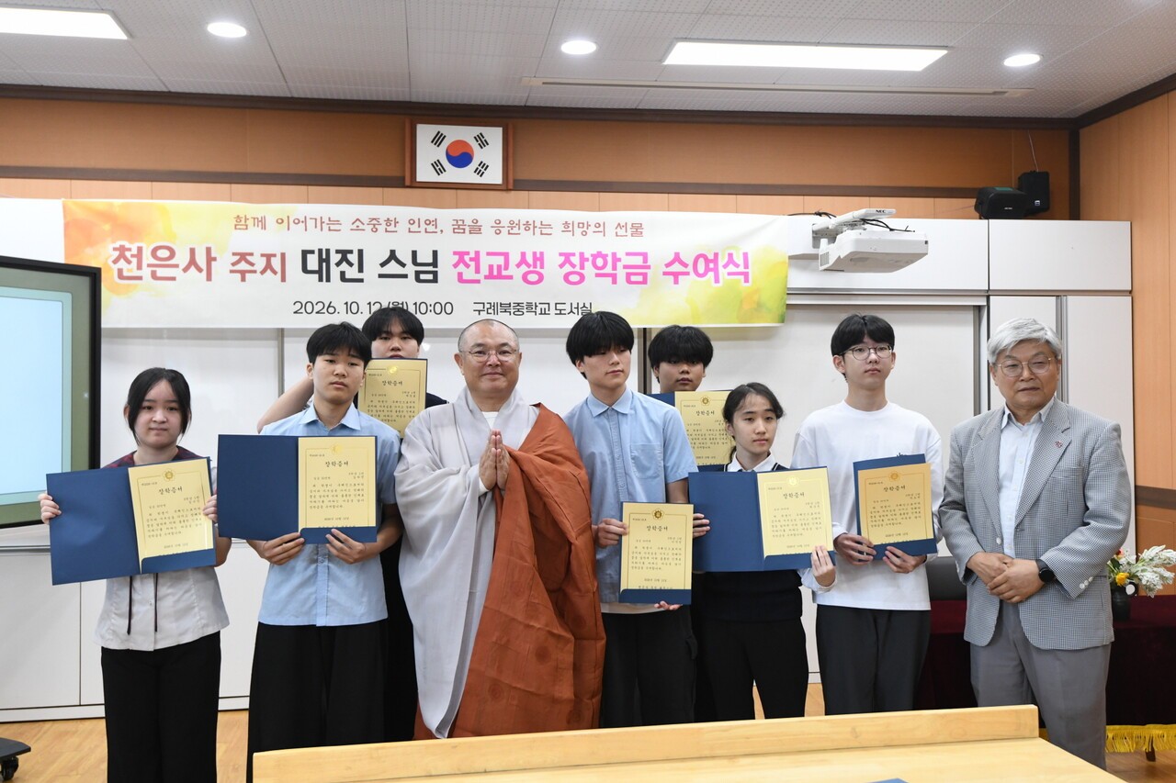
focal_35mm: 32
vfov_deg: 41.1
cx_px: 588
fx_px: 1045
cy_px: 392
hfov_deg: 58.7
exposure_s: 1/160
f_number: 5.6
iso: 2000
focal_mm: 32
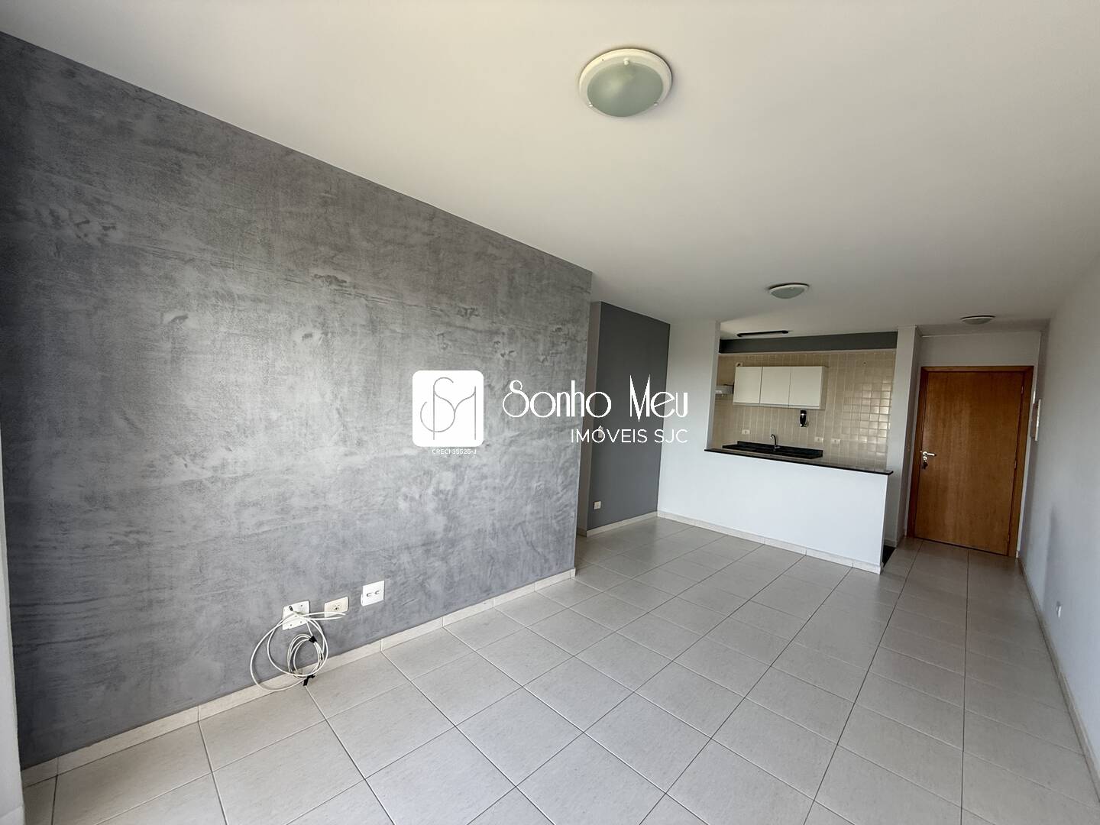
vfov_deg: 85.7
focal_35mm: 14
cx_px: 550
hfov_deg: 102.1
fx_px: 445
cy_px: 412
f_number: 2.2
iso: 125
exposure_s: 1/99
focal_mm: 2.22
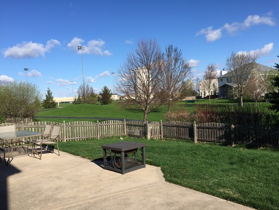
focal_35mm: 29
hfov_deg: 61.7
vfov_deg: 48.2
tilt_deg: -2.1
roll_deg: +2.2
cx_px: 140
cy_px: 105
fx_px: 234
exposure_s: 1/1883
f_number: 2.2
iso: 32
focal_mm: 4.15
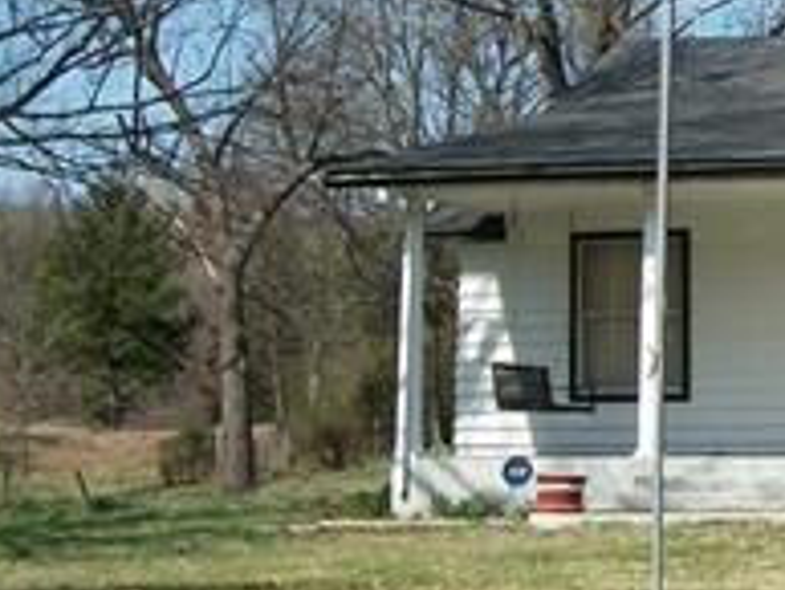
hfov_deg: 17.5
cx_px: 992
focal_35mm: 106
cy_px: 146
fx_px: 2405
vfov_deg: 13.9
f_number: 5.5
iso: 80
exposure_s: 1/400
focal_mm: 5.7
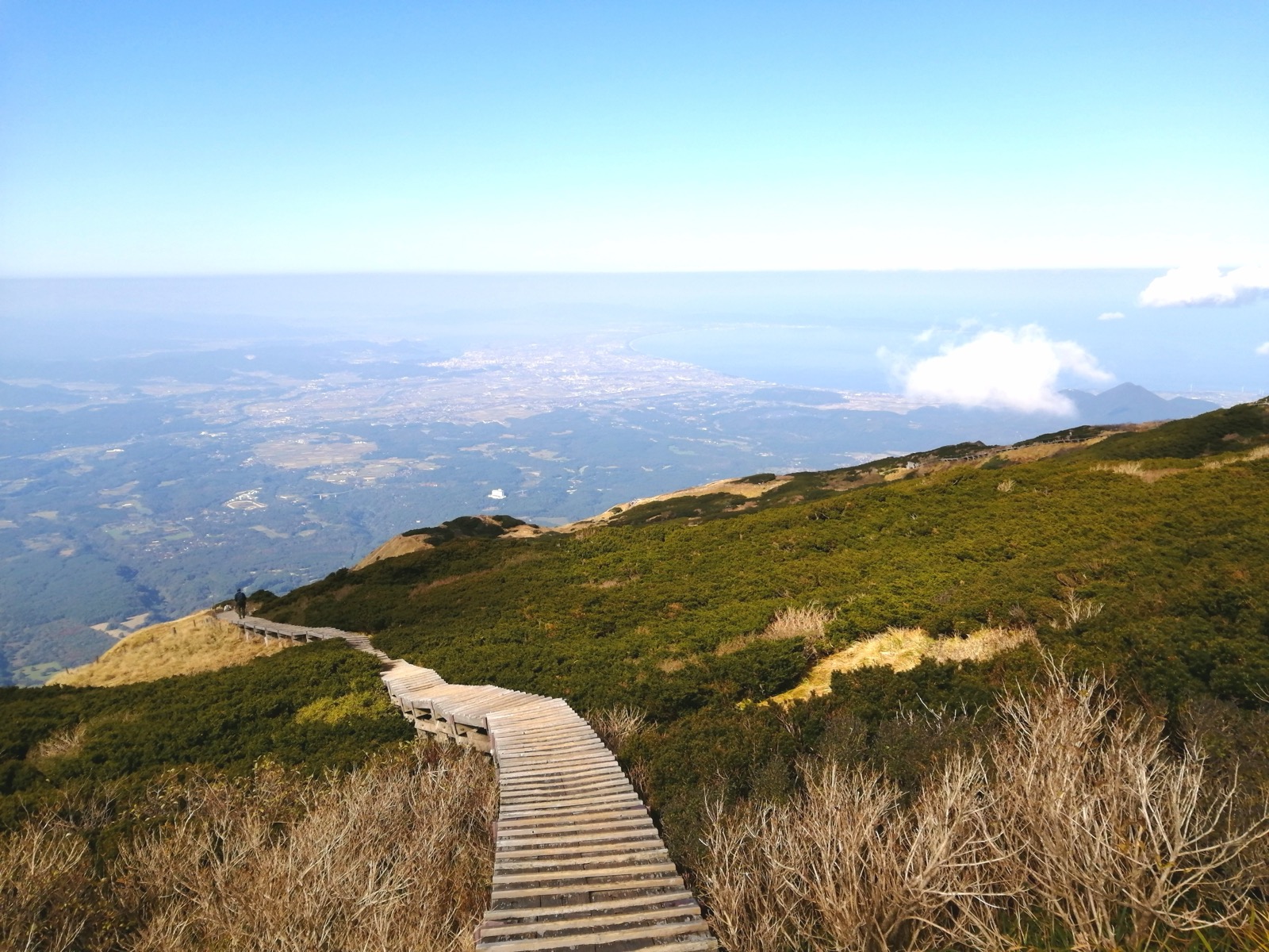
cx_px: 634
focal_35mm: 27
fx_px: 990
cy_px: 476
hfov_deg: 65.3
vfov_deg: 51.4
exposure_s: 1/1348
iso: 50
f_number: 1.8
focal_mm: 3.62
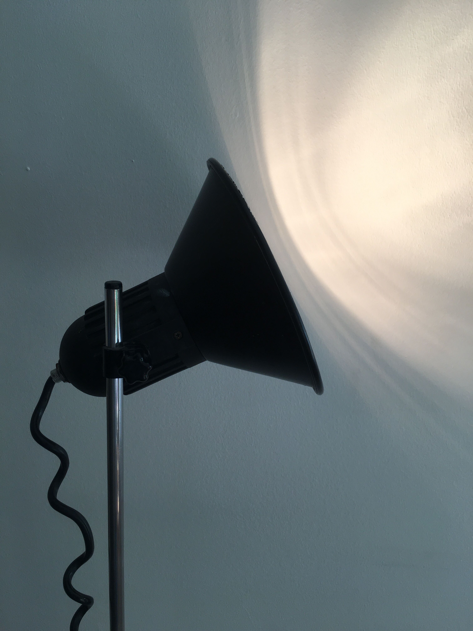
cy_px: 316
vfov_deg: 61.7
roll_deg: -1.4
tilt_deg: -14.6
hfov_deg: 48.2
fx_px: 528
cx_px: 236
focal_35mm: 29
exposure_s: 1/100
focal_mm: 4.15
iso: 32
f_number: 2.2
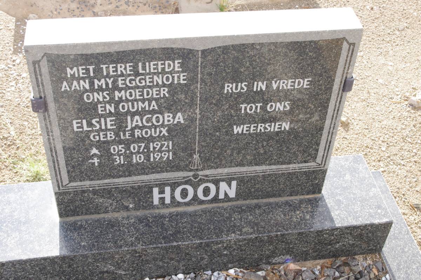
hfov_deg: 40.4
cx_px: 210
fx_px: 572
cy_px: 140
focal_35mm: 49
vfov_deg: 27.5
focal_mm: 32.5
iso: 800
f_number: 11
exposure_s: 1/125
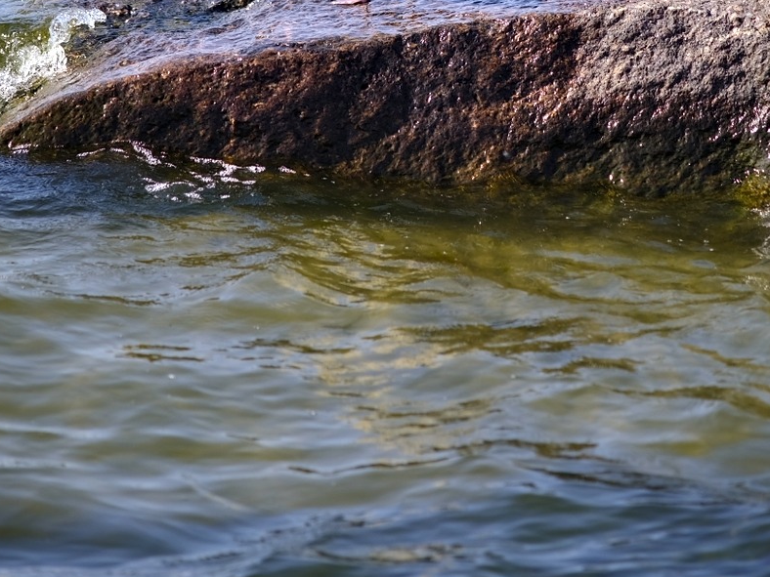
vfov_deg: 3.7
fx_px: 8920
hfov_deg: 4.9
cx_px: 419
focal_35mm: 401
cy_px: -117
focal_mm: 200
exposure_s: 1/1000
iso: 100
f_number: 2.8
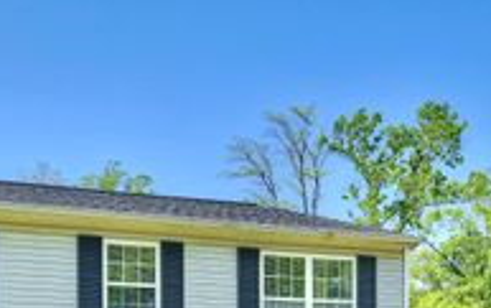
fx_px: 794
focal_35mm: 59
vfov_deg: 19.9
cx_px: 120
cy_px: 416
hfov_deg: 33.6
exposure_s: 1/20
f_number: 11
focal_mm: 22.5
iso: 100
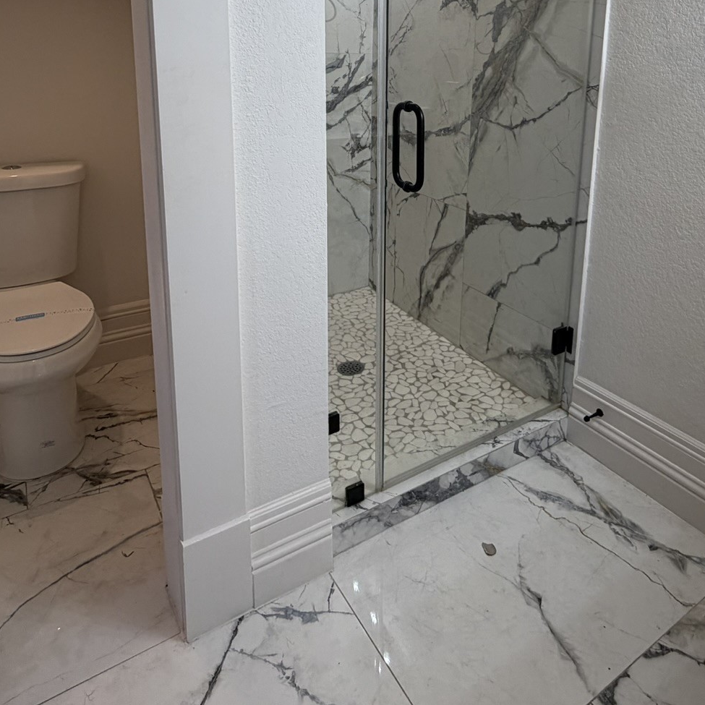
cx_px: 414
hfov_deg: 60.5
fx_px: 599
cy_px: 158
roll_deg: -0.7
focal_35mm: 26
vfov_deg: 57.2
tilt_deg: -10.5
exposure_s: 1/120
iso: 125
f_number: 2.2
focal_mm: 2.22
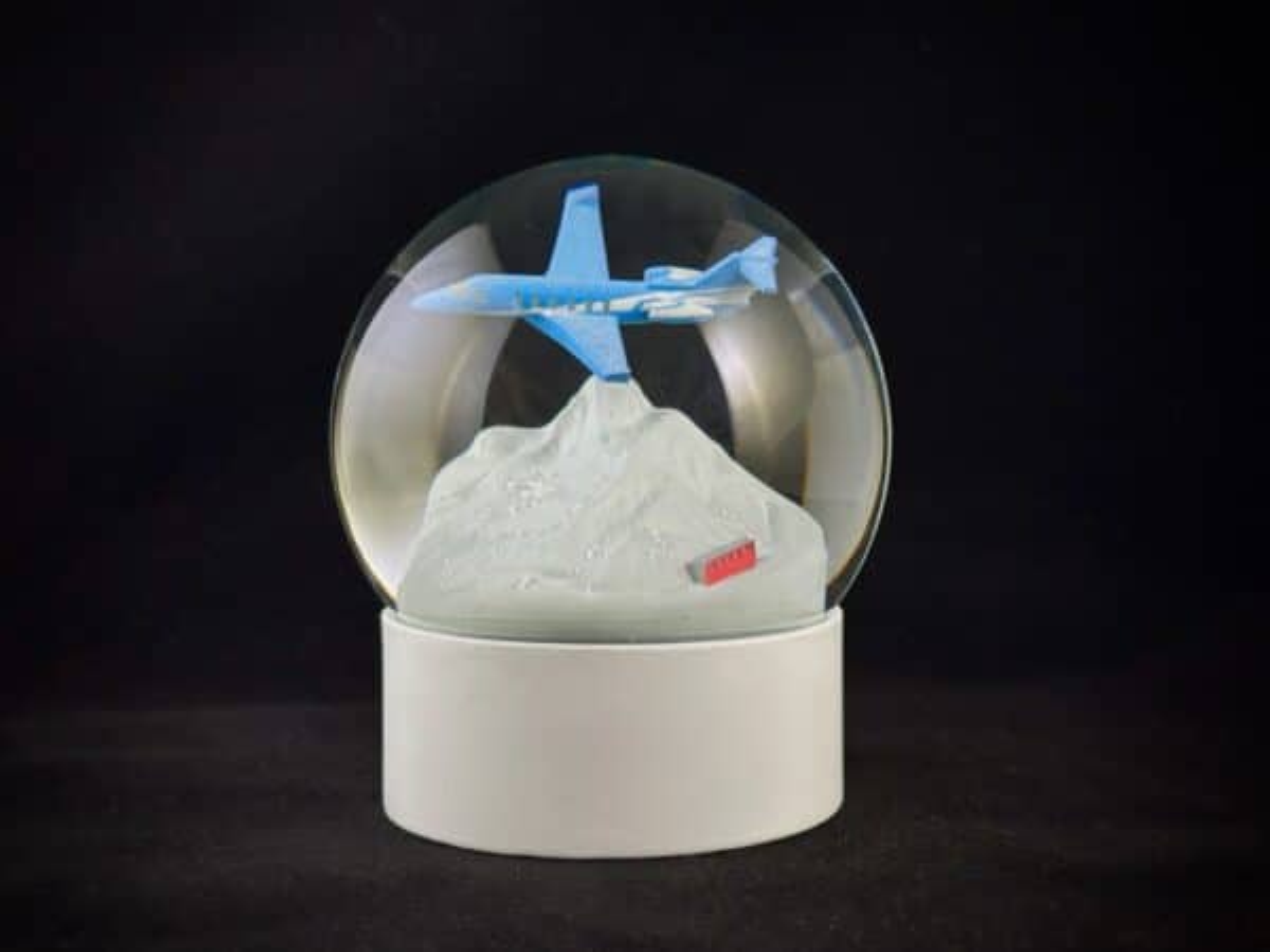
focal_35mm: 48
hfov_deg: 39.7
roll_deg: +0.6
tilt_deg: -5.3
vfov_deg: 30.3
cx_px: 635
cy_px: 476
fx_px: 1761
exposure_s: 1/121
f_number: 1.78
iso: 64
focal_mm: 6.86
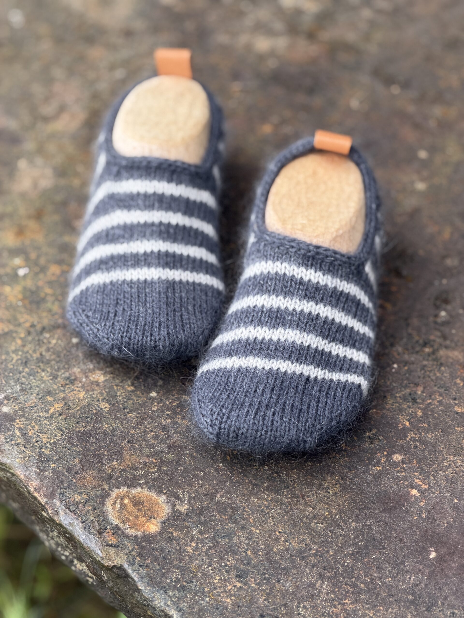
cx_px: 232
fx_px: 1787
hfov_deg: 14.8
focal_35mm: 100
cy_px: 309
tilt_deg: -44.3
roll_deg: +2.7
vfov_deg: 19.6
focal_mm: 16.89
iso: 40
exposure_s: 1/134
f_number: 2.8
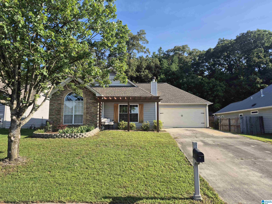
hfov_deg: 73.9
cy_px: 102
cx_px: 136
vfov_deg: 58.9
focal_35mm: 23
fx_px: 181
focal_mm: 5.4
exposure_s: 1/1080
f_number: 1.8
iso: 25
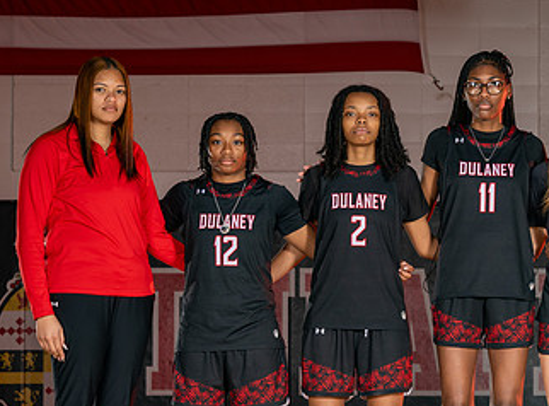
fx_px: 3171
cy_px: 271
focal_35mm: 201
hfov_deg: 9.8
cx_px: 553
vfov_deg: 7.3
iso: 80
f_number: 6.3
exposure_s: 1/125
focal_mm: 81
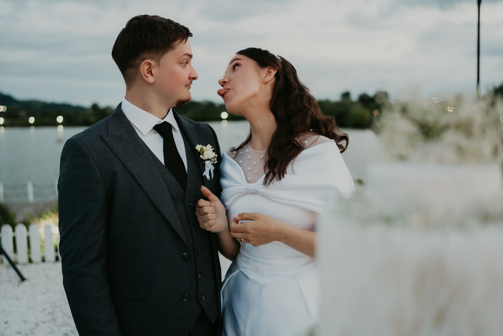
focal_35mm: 35
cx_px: 252
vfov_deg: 37.9
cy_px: 168
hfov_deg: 54.4
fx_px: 489
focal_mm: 35
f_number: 1.8
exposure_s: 1/200
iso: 1250
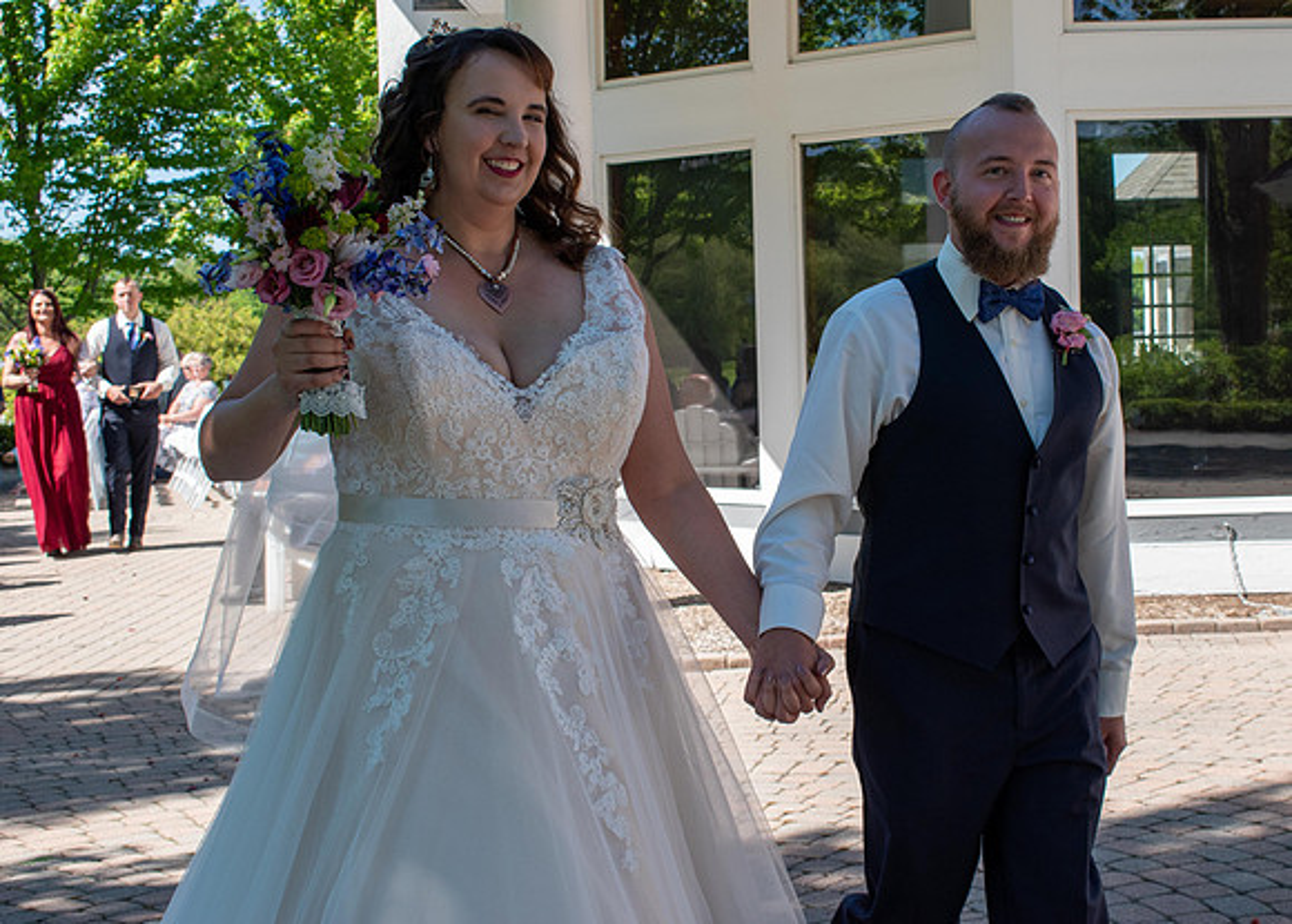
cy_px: 405
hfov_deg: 31.7
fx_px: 2272
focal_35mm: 62
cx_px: 779
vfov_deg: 23.0
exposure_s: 1/400
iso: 200
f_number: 10
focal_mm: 35
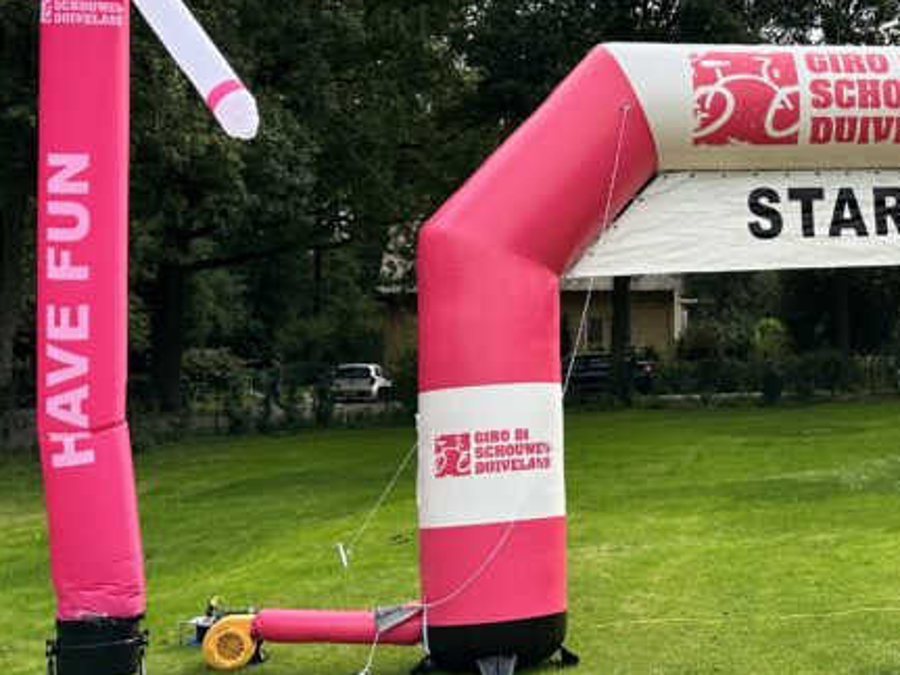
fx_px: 1482
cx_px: 831
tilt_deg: +9.4
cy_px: 144
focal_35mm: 57
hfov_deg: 32.0
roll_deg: -1.9
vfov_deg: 25.3
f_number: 1.78
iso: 80
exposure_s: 1/3717
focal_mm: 6.86
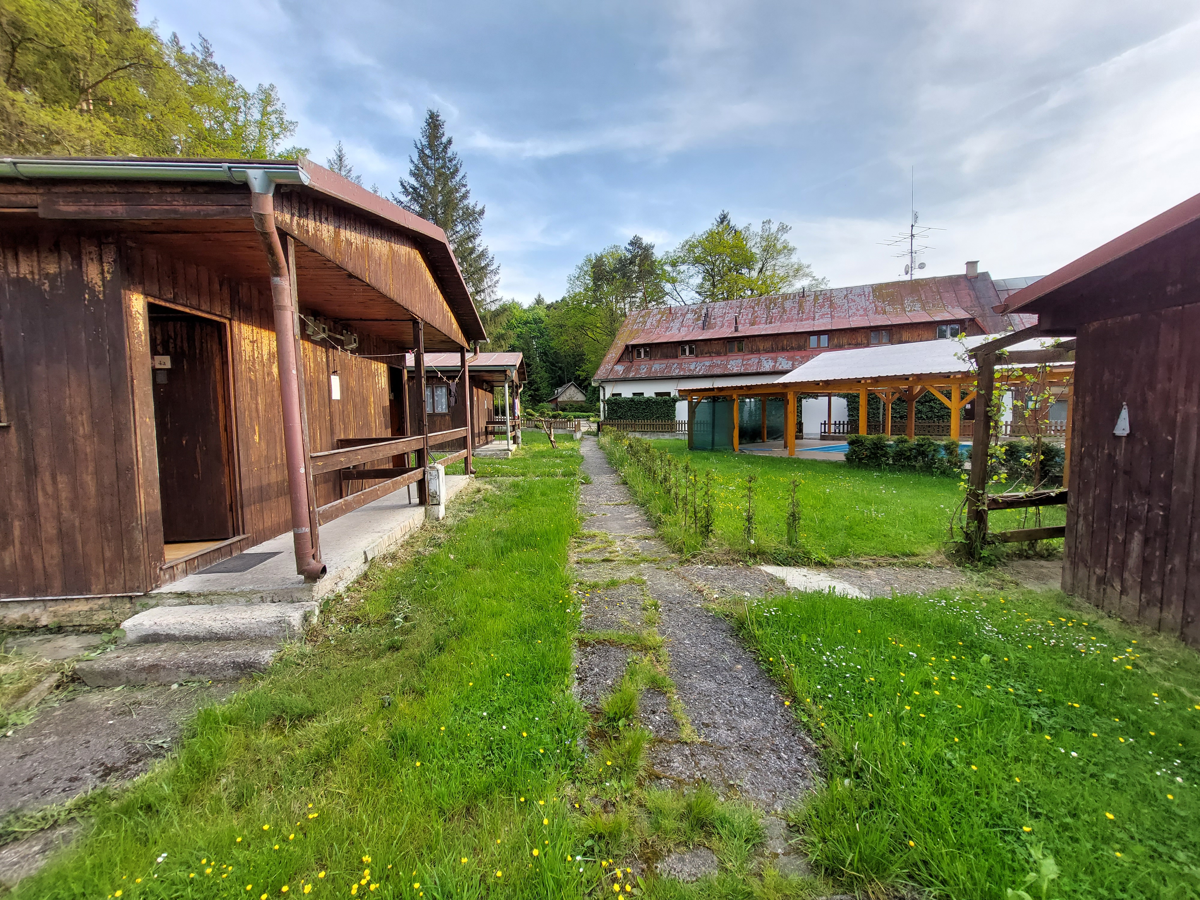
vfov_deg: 89.9
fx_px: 451
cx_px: 600
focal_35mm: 13
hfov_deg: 106.2
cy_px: 450
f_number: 2.2
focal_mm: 1.74
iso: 50
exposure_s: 1/298
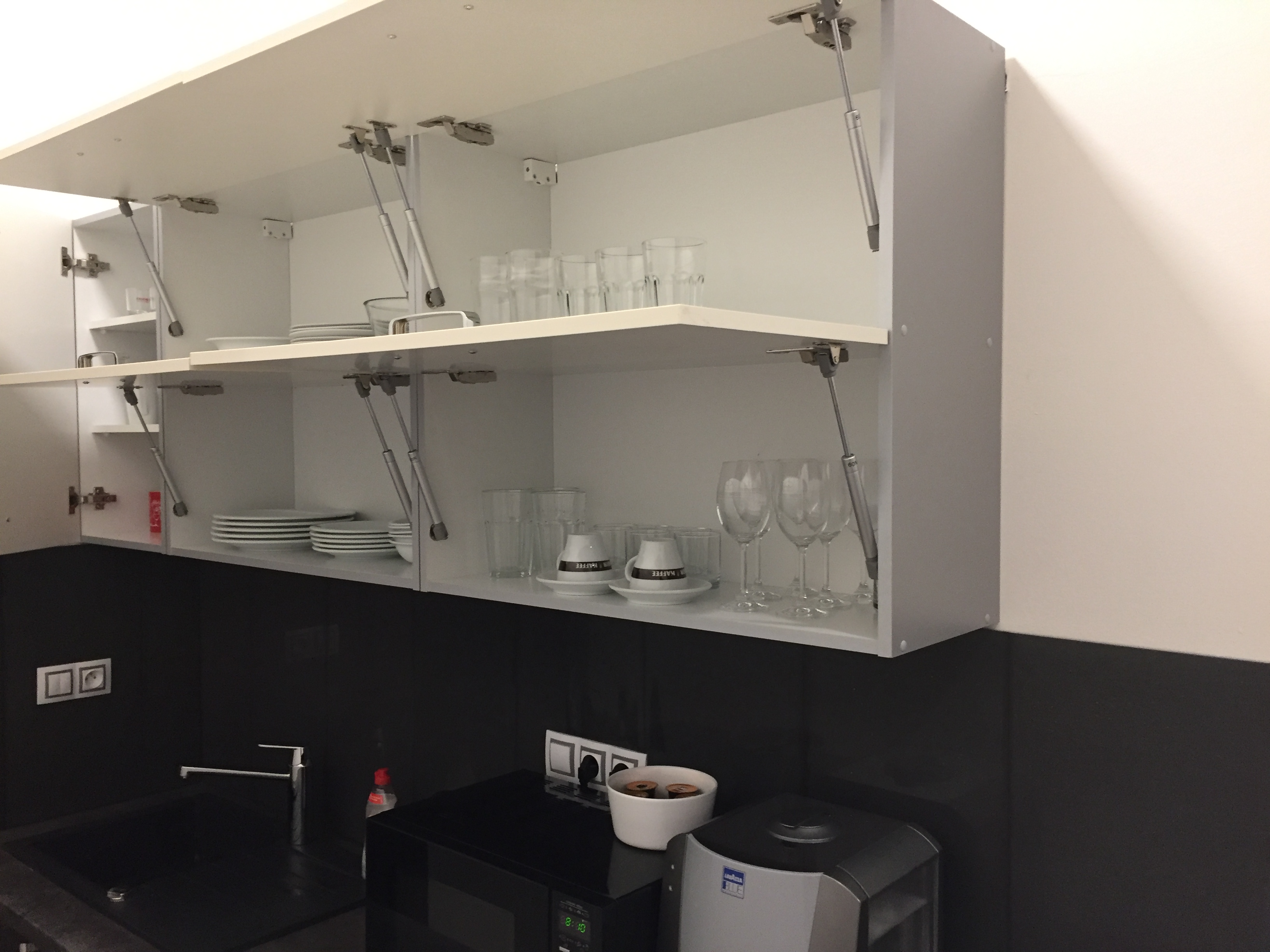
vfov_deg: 48.2
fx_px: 1064
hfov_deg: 61.7
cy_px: 476
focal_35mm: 29
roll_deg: -0.7
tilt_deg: -1.4
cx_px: 635
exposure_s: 1/33
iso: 200
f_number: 2.2
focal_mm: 4.15
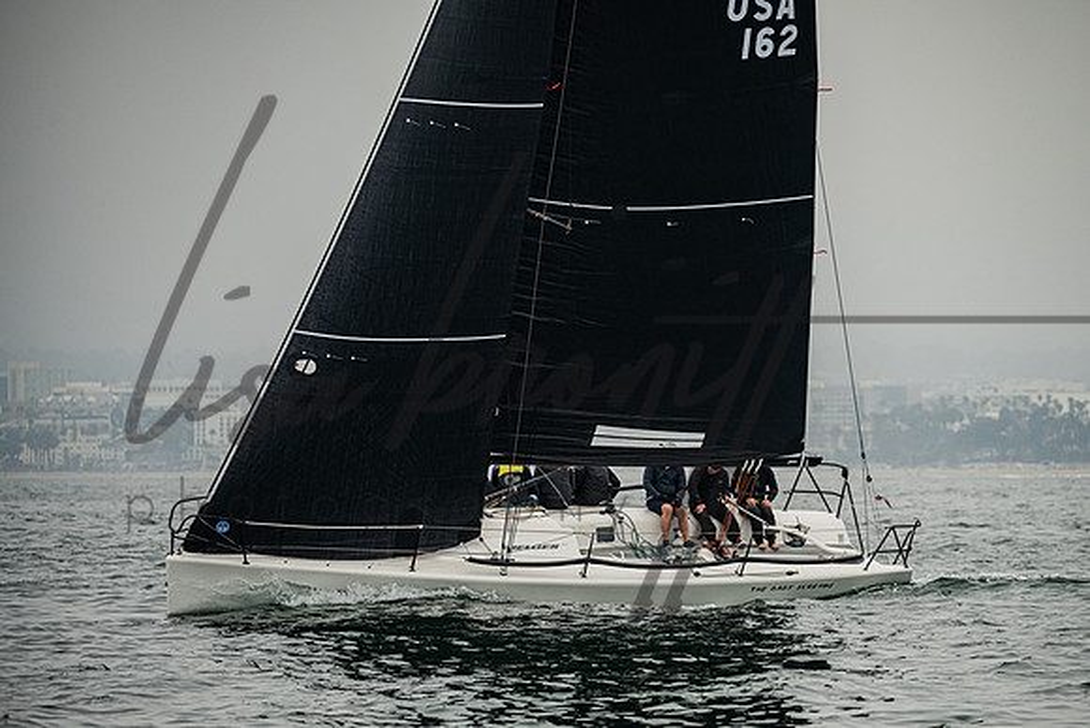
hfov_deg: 7.1
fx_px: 8752
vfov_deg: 4.8
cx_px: 630
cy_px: 410
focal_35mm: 289
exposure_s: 1/4000
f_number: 5
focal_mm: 250
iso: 560
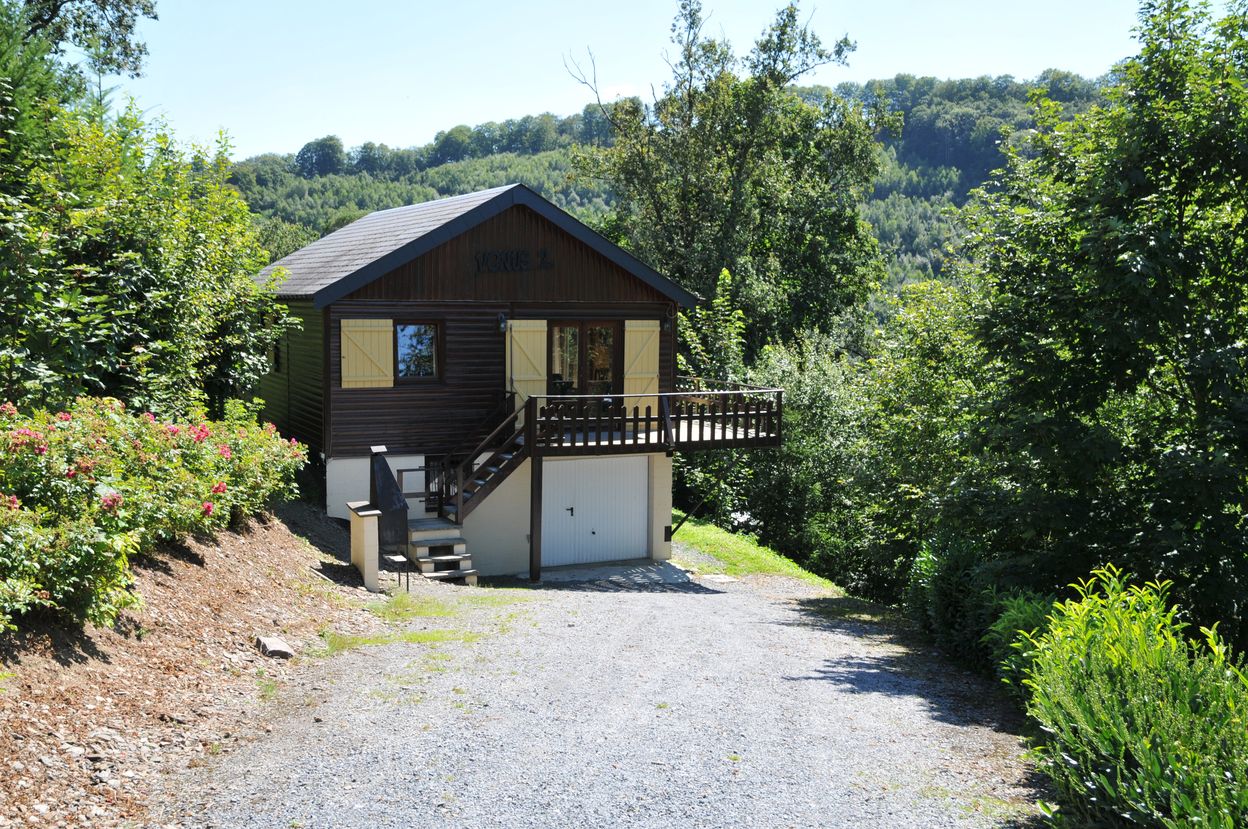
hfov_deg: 51.3
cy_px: 414
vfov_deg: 35.4
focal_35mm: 38
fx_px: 1298
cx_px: 624
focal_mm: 25
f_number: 7.1
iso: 200
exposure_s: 1/200
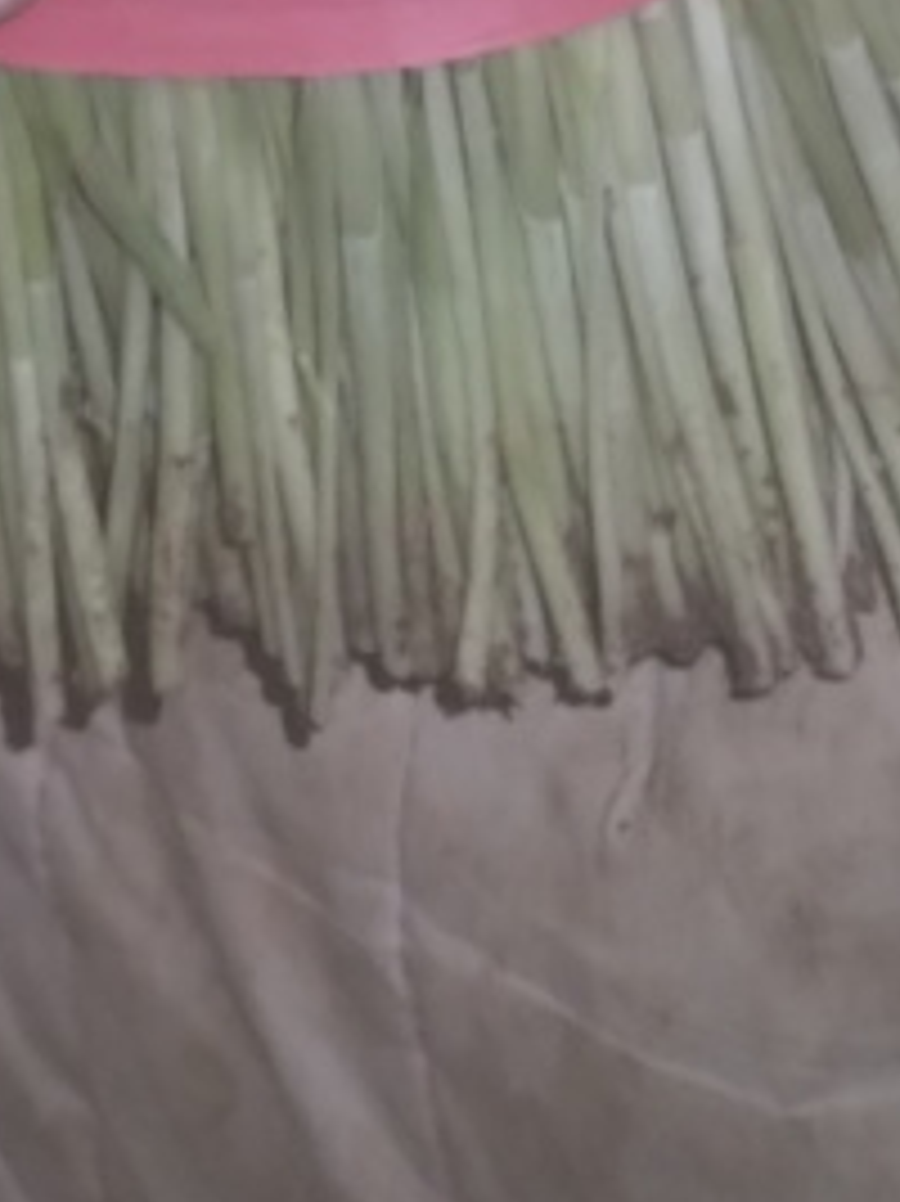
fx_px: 3608
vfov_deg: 15.6
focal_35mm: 104
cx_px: -140
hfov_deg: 13.9
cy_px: -1105
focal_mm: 4.26
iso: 836
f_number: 1.8
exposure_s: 1/33.3
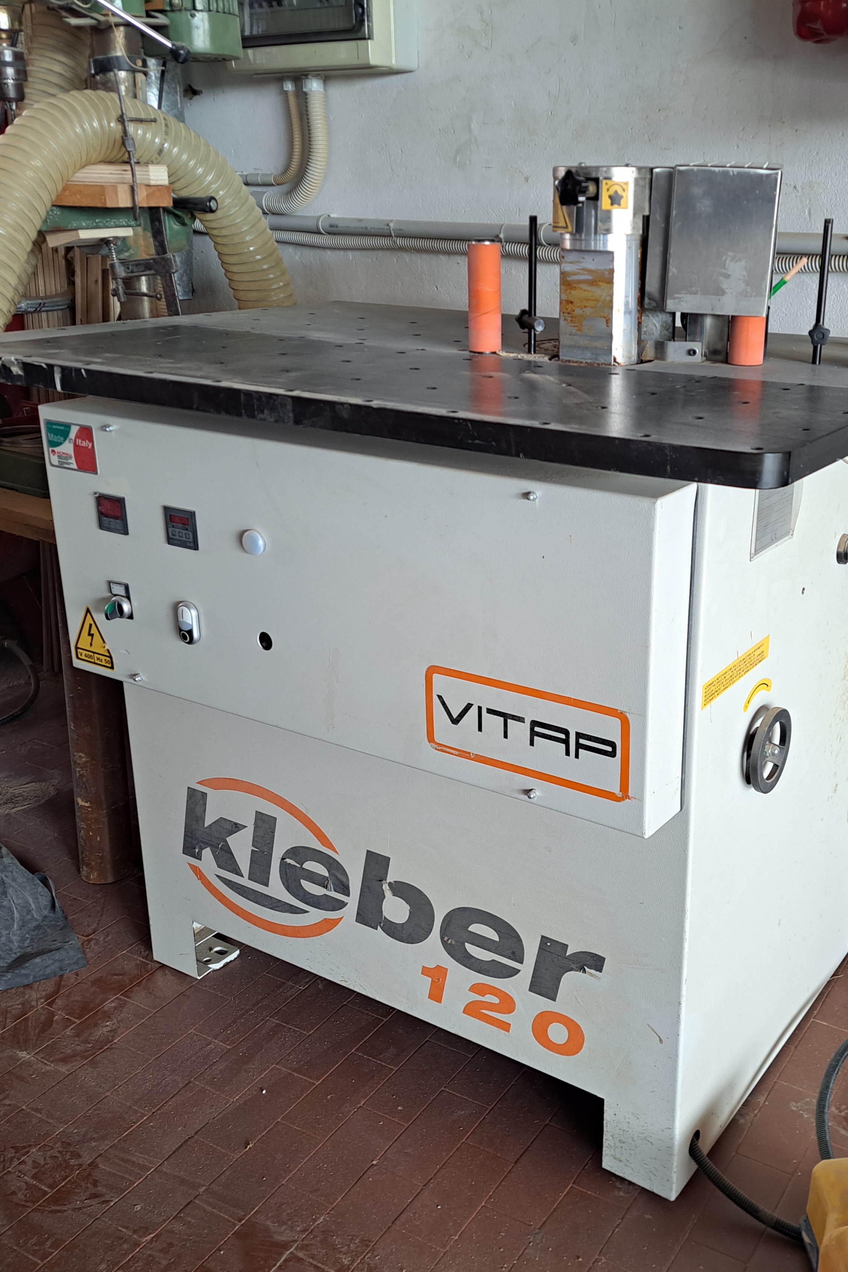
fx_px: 1201
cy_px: 641
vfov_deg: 55.8
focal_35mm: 34
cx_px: 561
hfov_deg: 38.5
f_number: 1.8
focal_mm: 5.23
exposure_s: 1/50
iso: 80
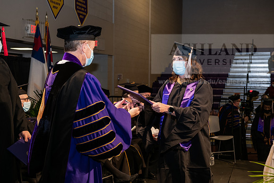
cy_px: 92
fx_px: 426
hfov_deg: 35.6
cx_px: 137
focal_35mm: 56
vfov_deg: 24.2
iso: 1600
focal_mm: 56
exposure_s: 1/200
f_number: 6.3
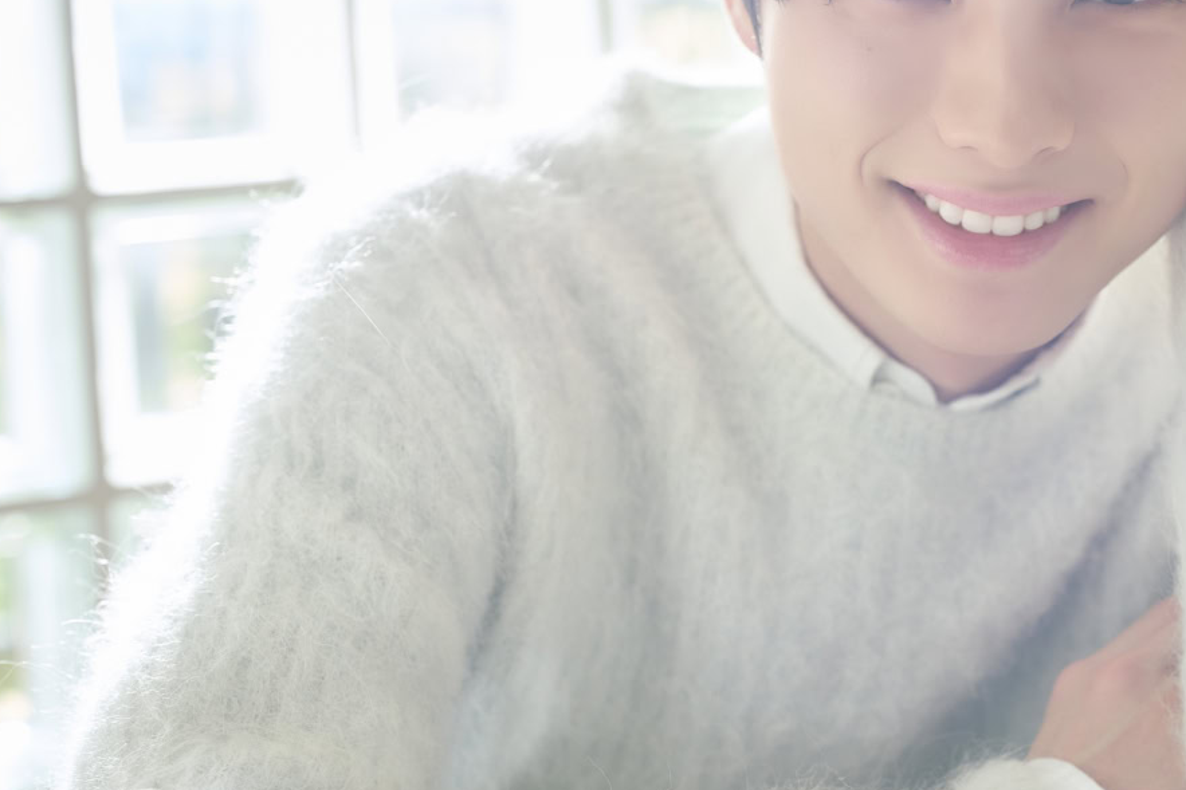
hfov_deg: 21.4
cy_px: 304
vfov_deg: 14.4
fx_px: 3129
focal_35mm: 95
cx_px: 763
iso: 1000
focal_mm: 70
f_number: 4
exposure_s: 1/200
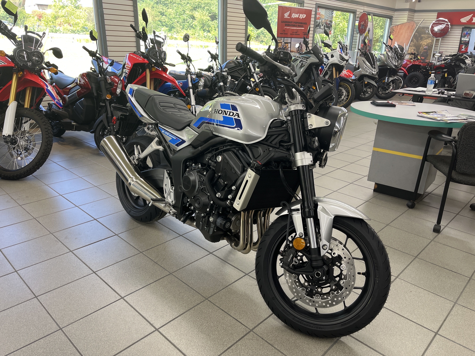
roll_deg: -1.0
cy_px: 178
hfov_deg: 67.3
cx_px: 238
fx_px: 357
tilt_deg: -21.5
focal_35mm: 26
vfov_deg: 53.1
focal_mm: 5.1
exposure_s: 1/60
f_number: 1.6
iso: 80
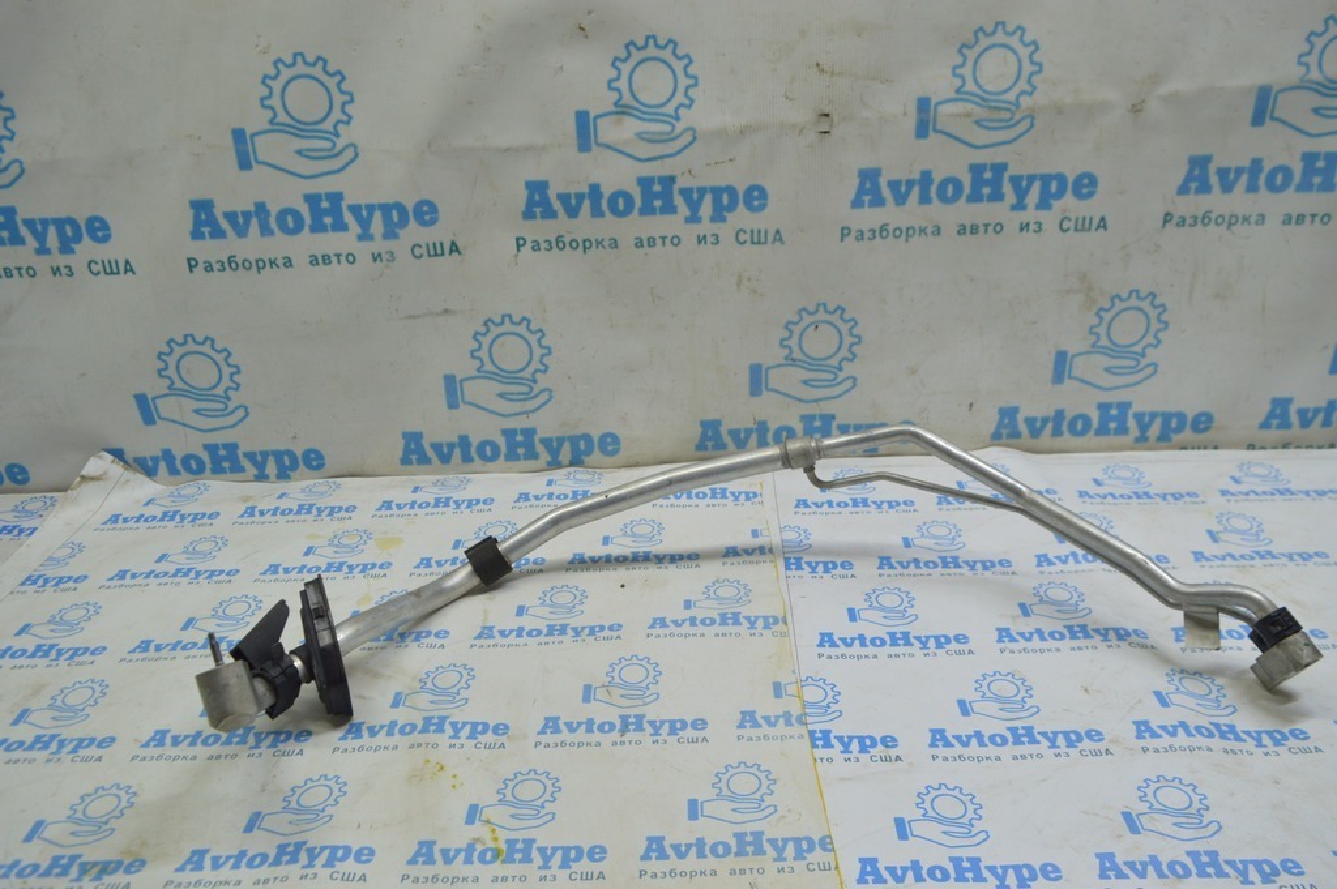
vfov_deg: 47.9
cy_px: 444
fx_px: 1002
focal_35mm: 27
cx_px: 668
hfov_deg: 67.4
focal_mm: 18
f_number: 5.6
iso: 400
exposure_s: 1/40
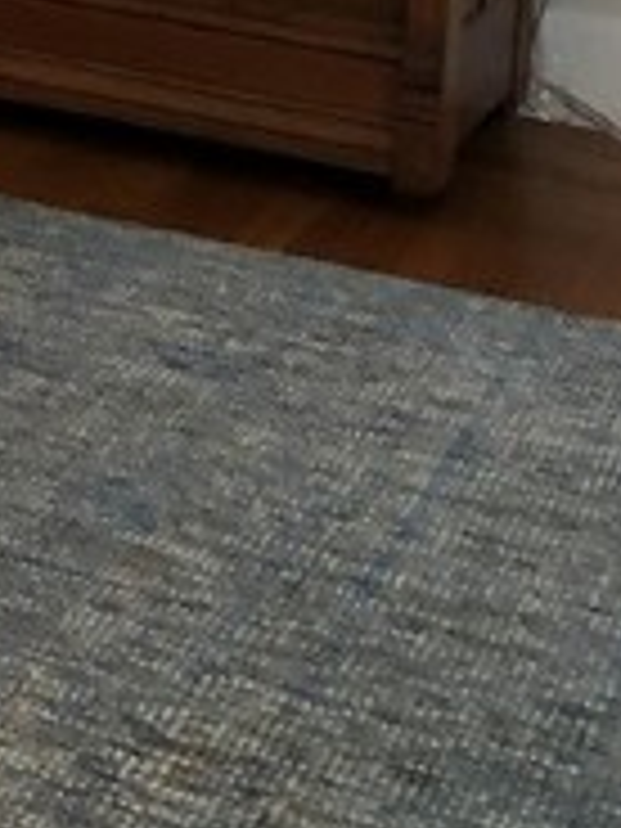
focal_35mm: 117
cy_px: -594
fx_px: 2799
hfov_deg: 11.6
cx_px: -562
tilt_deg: -4.5
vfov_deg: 15.0
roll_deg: -1.6
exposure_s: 1/15
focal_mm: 3.99
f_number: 1.8
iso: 50
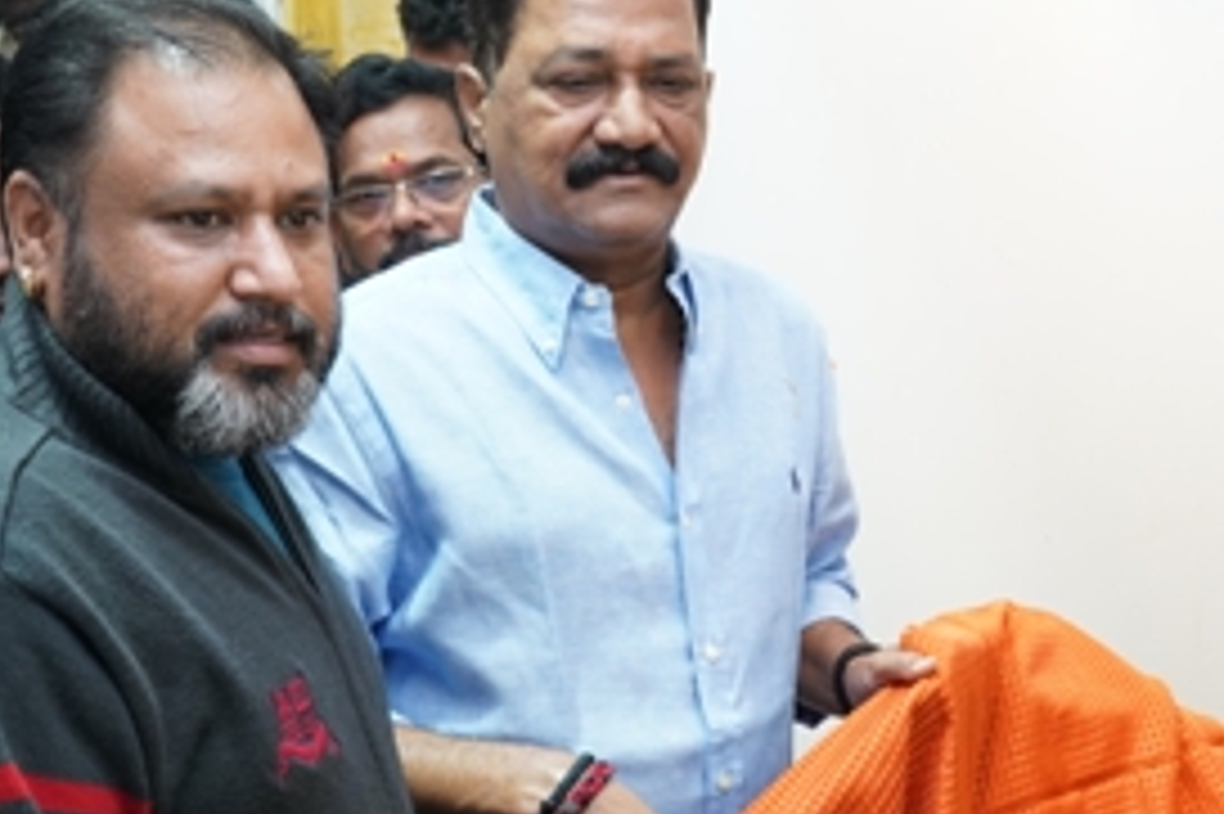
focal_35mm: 66
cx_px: 882
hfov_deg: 30.1
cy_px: 591
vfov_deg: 20.5
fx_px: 2243
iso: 1250
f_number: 6.3
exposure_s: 1/100
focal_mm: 28
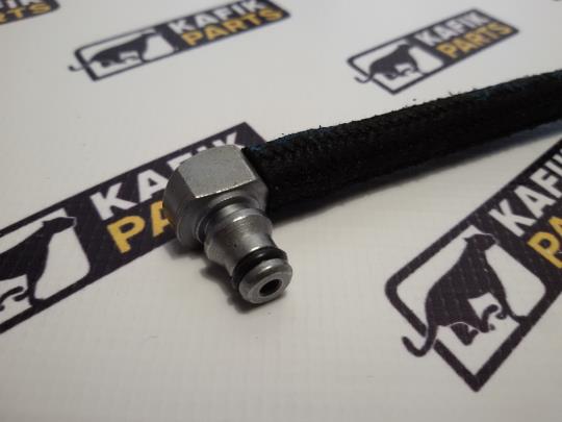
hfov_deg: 58.4
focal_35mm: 31
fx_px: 503
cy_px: 211
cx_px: 281
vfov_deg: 45.4
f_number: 2.4
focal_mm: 2.93
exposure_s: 1/33
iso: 50
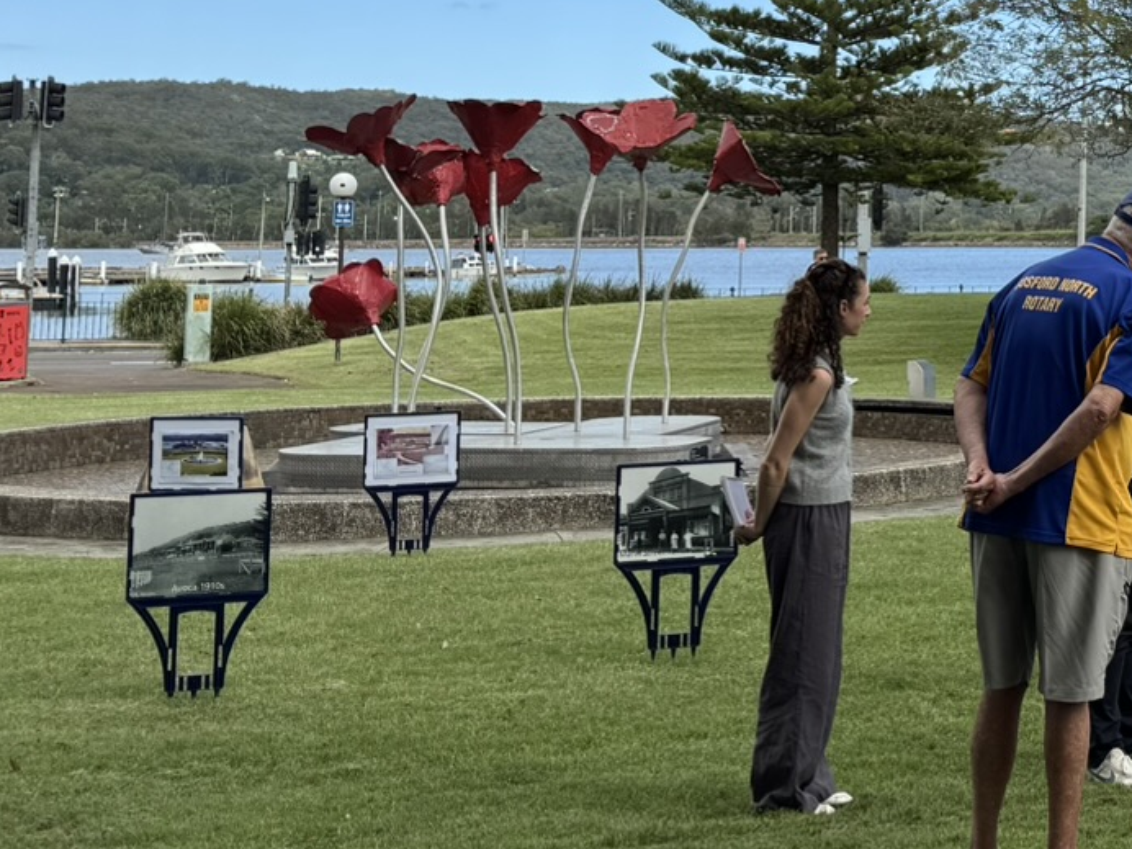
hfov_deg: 25.7
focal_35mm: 71
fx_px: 2322
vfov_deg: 19.9
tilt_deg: +6.8
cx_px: 1188
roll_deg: +0.7
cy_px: -54
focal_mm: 6.76
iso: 80
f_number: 1.78
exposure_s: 1/4049
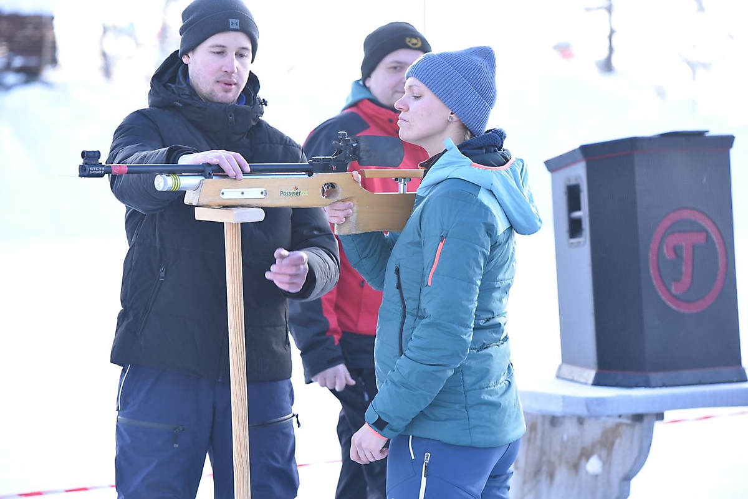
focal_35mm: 170
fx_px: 3533
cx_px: 374
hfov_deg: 12.1
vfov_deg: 8.1
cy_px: 250
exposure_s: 1/250
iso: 400
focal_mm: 170
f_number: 5
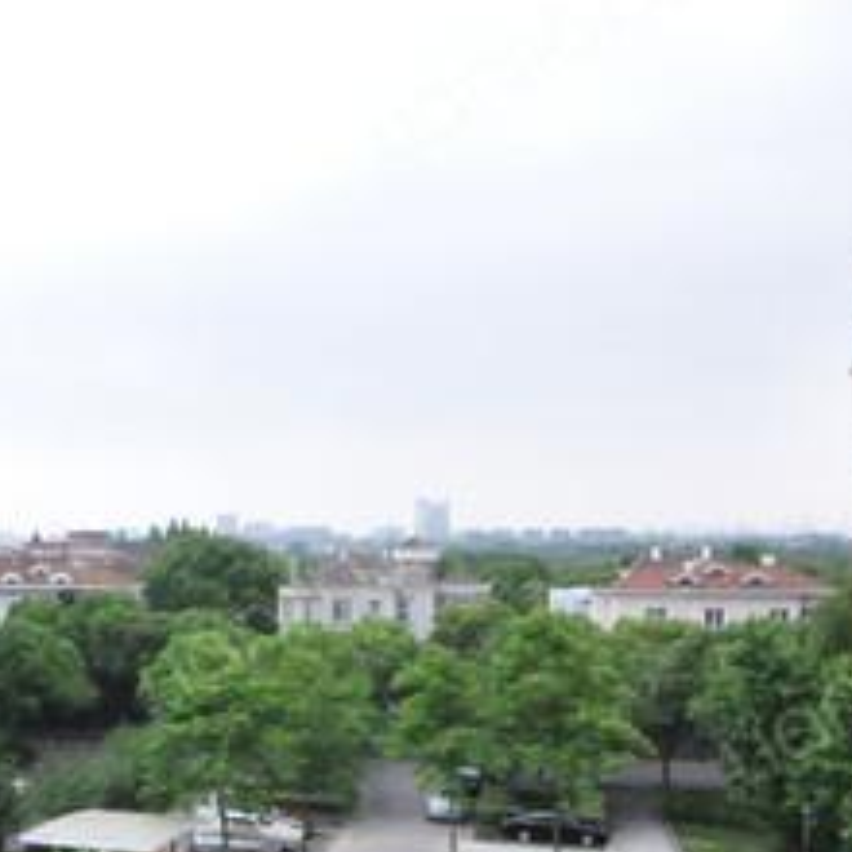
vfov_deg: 43.3
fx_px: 1063
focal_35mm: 38
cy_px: 540
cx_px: 151
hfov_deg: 41.5
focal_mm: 11
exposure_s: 1/250
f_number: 22
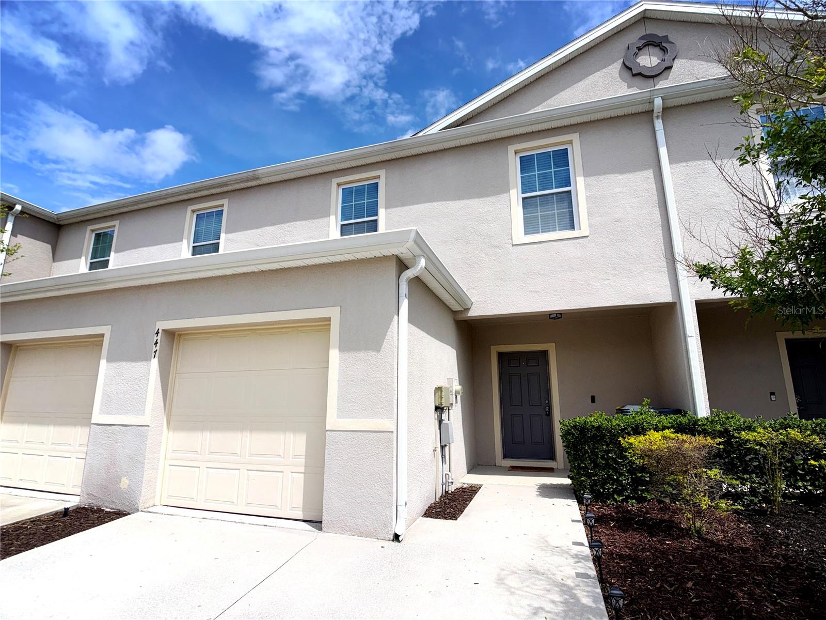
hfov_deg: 71.6
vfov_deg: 56.8
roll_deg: -0.3
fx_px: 573
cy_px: 310
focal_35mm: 24
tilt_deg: +13.0
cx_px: 413
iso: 64
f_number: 1.78
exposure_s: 1/10309
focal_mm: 6.76
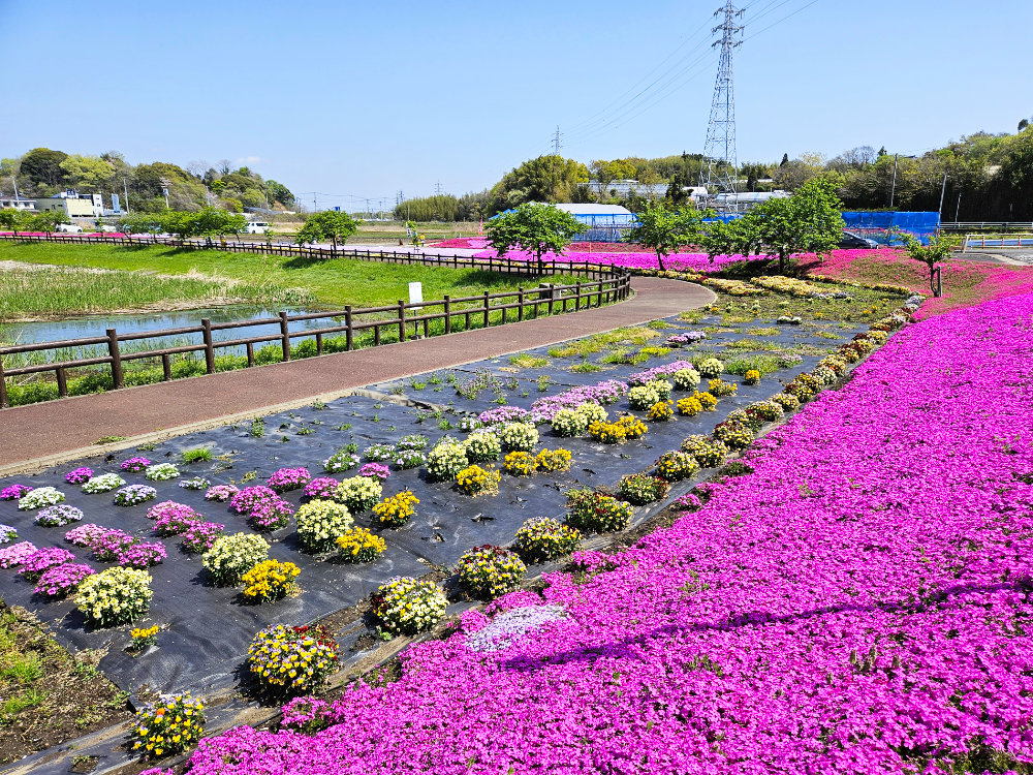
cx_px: 516
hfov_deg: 73.9
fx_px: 686
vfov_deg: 58.9
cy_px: 388
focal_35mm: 23
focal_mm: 5.4
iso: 25
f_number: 1.8
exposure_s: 1/2752
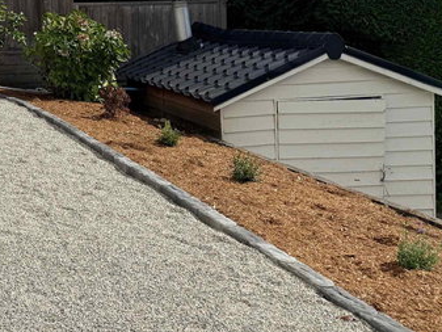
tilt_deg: +0.9
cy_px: -3
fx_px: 728
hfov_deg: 29.6
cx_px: -70
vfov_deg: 24.5
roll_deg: +1.6
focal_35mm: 57
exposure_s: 1/7353
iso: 80
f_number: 1.78
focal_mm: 6.76
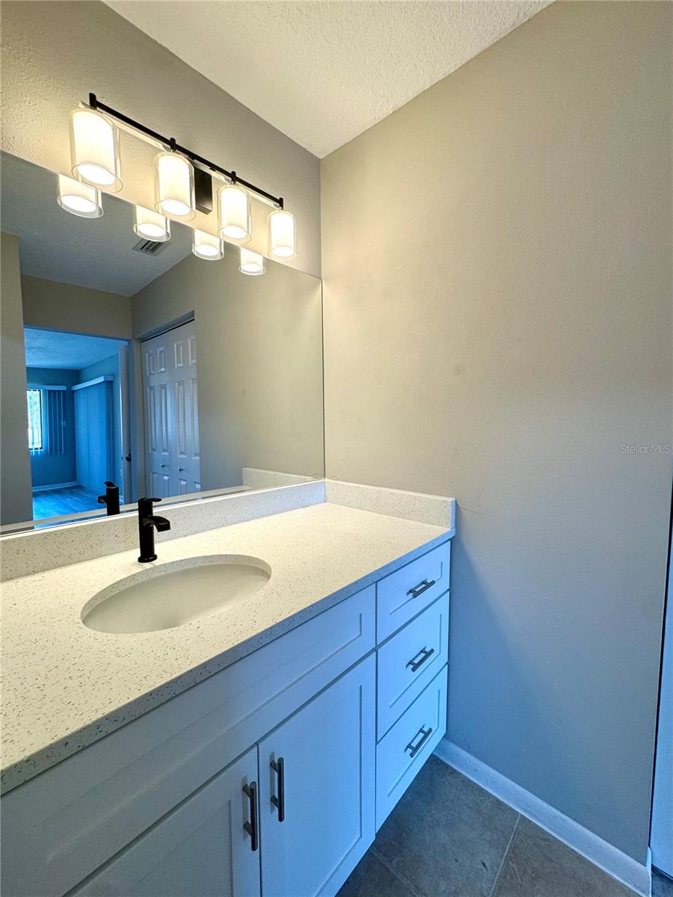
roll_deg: +0.4
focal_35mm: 14
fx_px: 363
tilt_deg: -5.1
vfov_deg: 102.1
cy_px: 448
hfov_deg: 85.7
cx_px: 336
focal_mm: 2.22
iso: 100
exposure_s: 1/120
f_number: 2.2
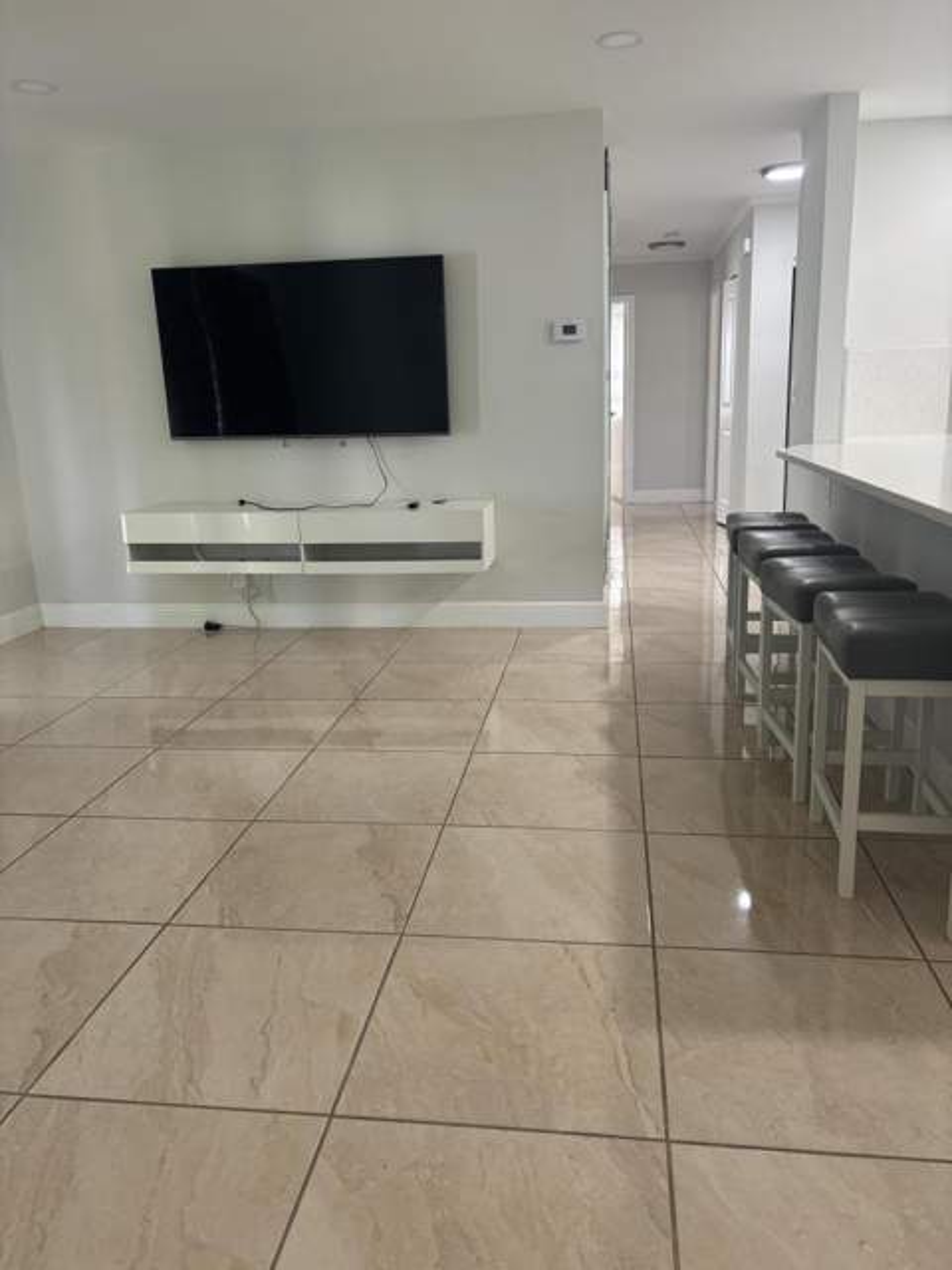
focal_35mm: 26
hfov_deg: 53.1
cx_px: 476
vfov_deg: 67.3
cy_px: 635
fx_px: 953
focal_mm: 5.96
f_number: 1.6
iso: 125
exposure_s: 1/60
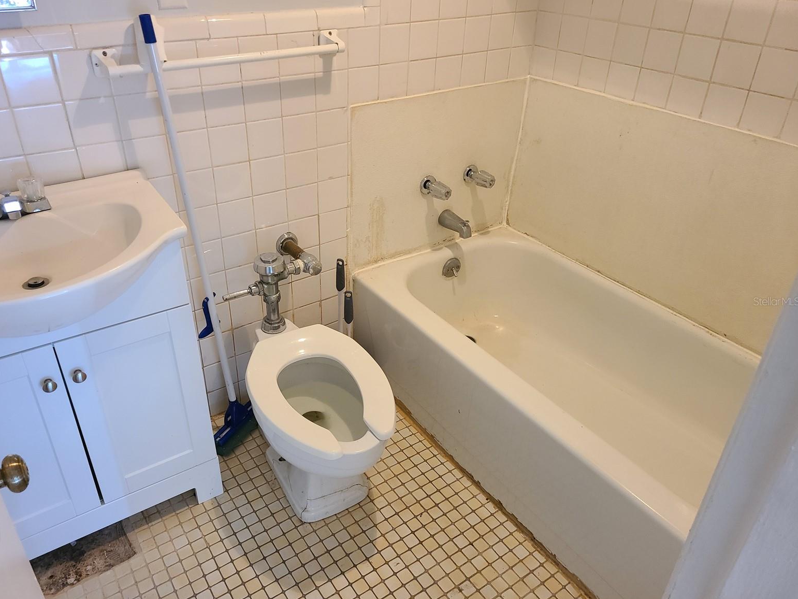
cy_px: 301
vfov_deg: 51.4
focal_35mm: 27
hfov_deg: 65.3
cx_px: 388
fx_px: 622
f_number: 1.8
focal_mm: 5.4
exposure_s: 1/39
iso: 320
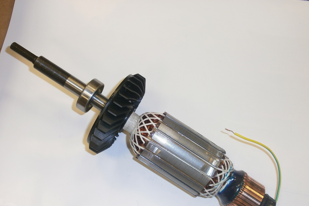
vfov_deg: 32.6
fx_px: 352
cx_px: 155
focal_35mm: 41
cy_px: 115
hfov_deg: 47.4
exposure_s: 1/40
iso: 125
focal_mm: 6.9
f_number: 3.4
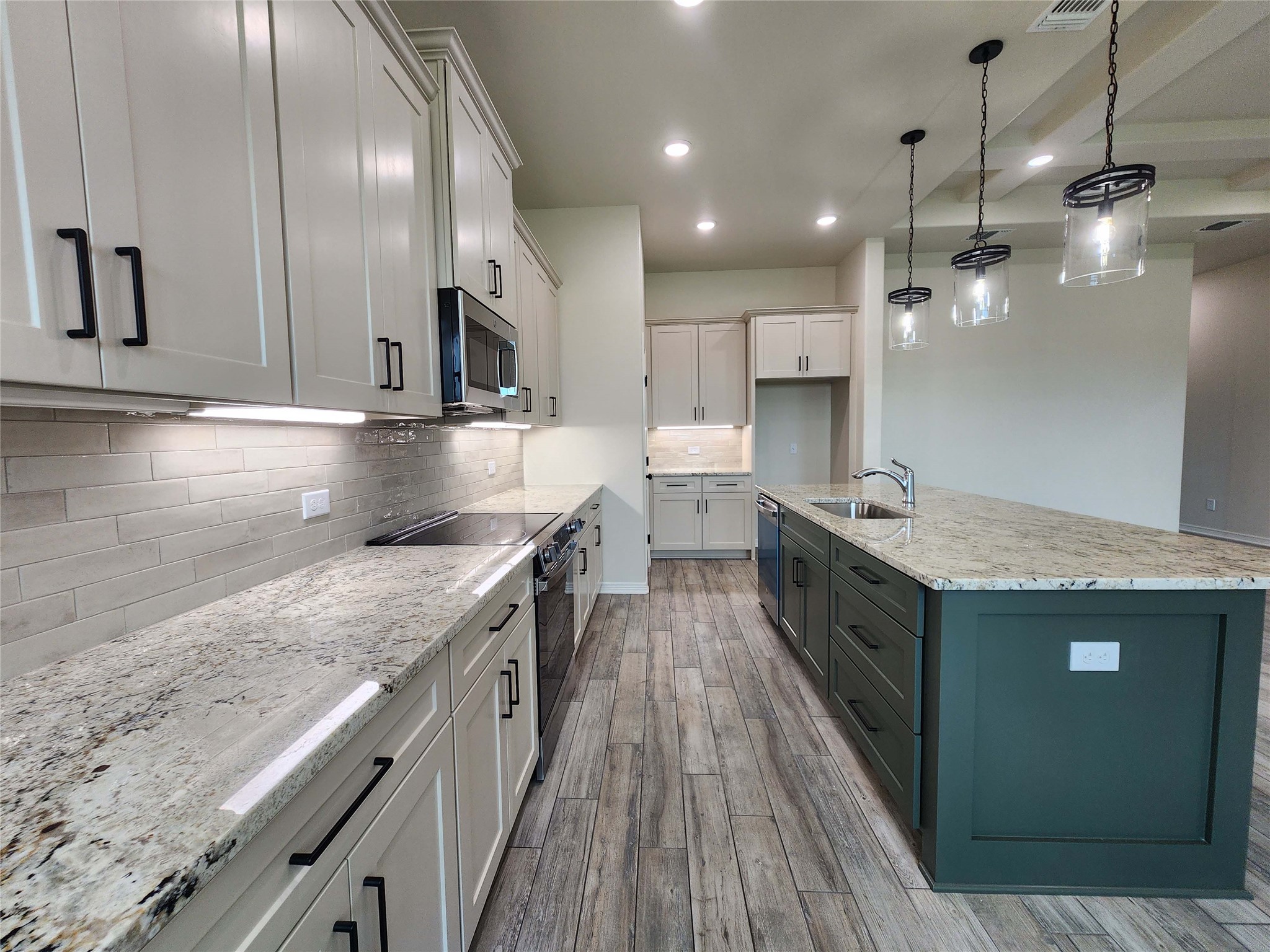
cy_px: 476
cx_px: 635
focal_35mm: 13
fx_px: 477
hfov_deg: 106.2
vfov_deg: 89.9
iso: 80
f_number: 2.2
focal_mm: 2.2
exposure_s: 1/60
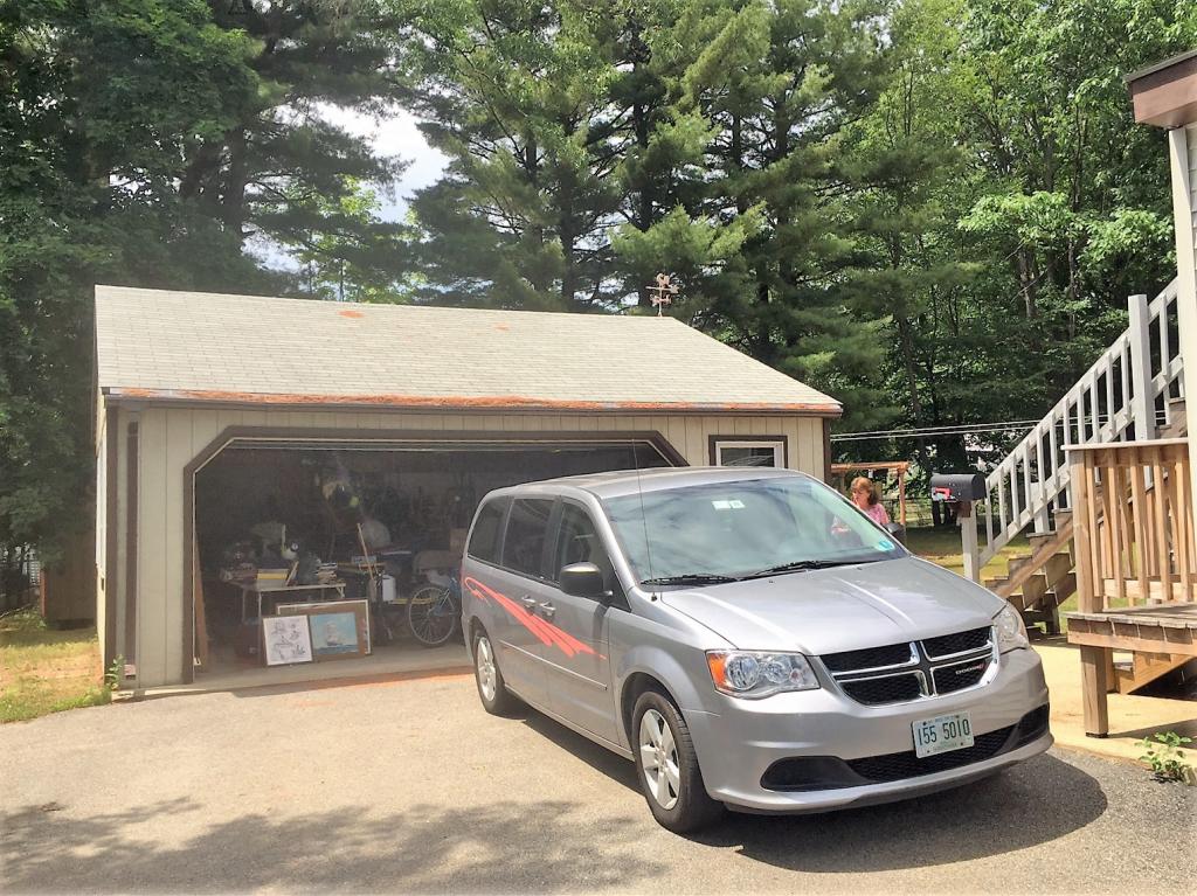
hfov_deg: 61.7
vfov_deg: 48.2
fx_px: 1002
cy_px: 448
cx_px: 598
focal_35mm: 29
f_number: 2.2
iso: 32
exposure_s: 1/1522
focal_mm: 4.15
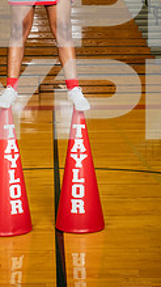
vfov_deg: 23.8
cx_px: 42
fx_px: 653
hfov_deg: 14.0
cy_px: 8
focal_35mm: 86
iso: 800
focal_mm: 40
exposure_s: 1/160
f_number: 7.1
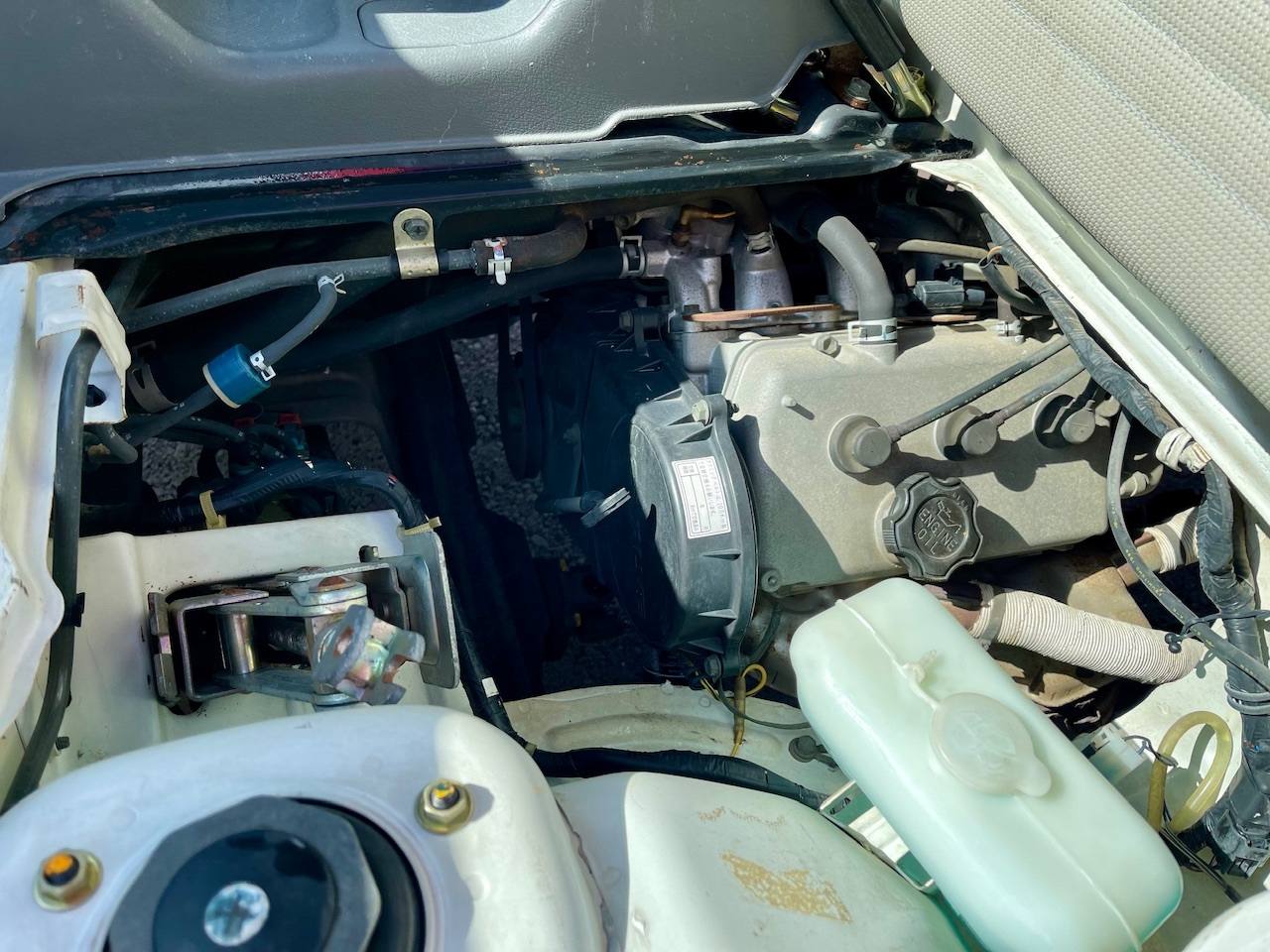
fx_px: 917
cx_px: 635
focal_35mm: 25
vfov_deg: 54.9
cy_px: 476
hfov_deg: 69.4
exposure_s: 1/1130
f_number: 1.6
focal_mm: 5.1
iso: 32
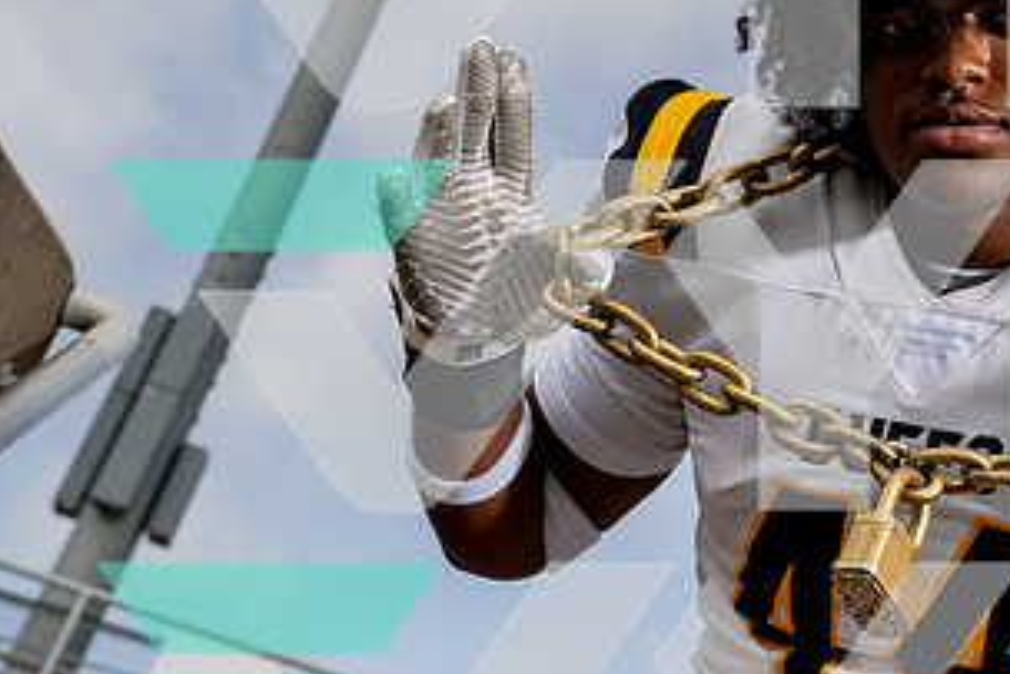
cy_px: 337
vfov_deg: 13.3
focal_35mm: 103
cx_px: 954
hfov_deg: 19.4
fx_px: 2891
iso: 100
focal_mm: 54
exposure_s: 1/250
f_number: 9
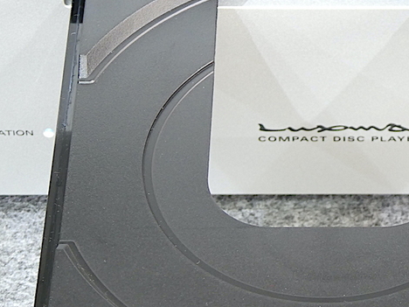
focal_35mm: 201
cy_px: 143
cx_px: 328
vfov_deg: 7.4
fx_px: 2375
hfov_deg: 9.8
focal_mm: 17.5
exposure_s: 1/4
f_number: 5
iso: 200
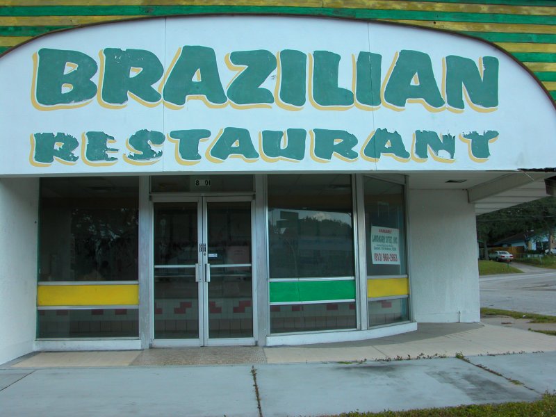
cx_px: 278
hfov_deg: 52.6
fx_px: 562
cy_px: 208
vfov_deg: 40.7
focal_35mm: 35
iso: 100
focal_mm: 8.9
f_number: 4
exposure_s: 1/344
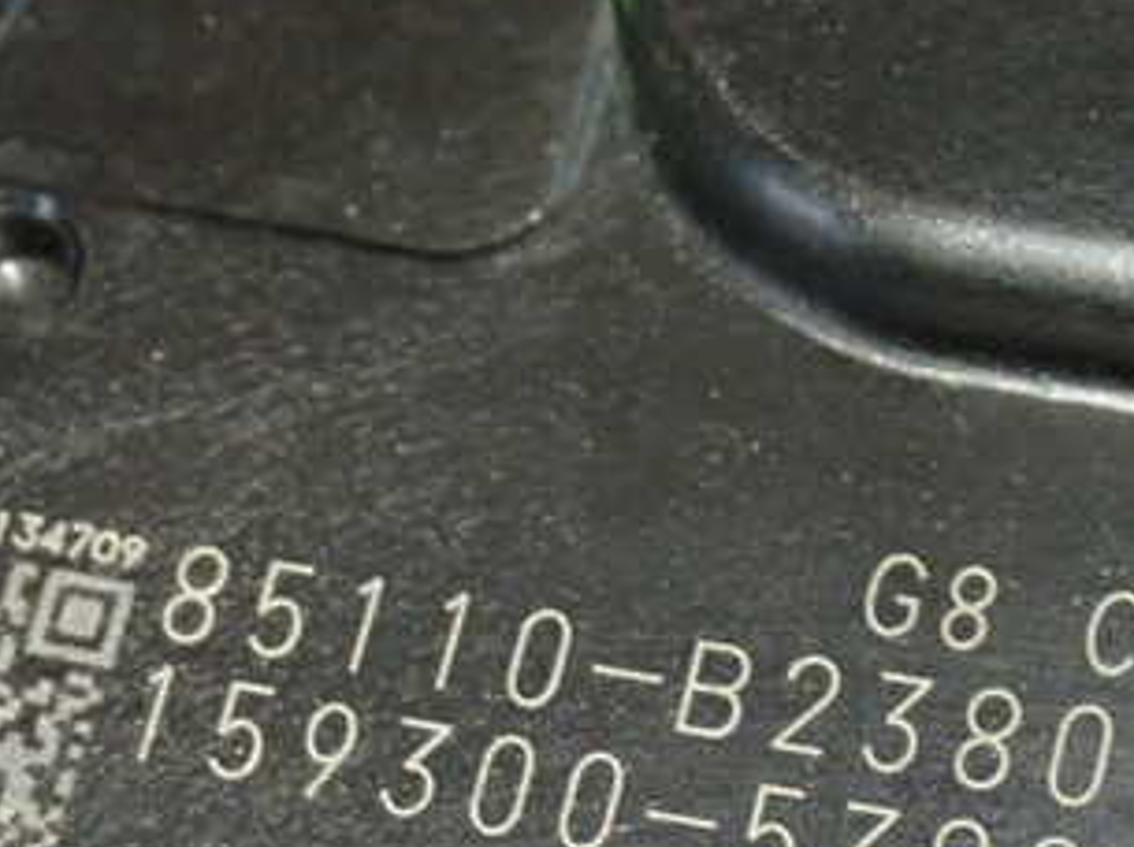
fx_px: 4319
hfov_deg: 15.0
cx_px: 625
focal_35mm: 132
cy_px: 728
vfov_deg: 11.2
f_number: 3.8
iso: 800
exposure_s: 1/30
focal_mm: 11.88
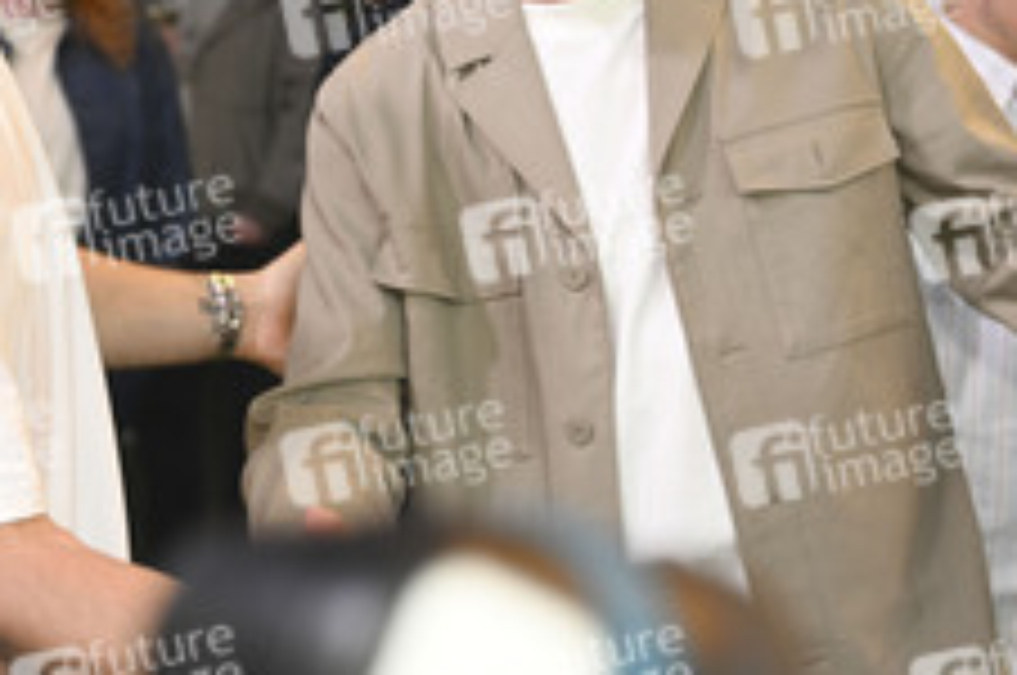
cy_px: 117
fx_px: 2765
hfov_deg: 20.8
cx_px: 457
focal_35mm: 98
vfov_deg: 13.8
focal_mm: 49
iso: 800
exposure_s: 1/250
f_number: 4
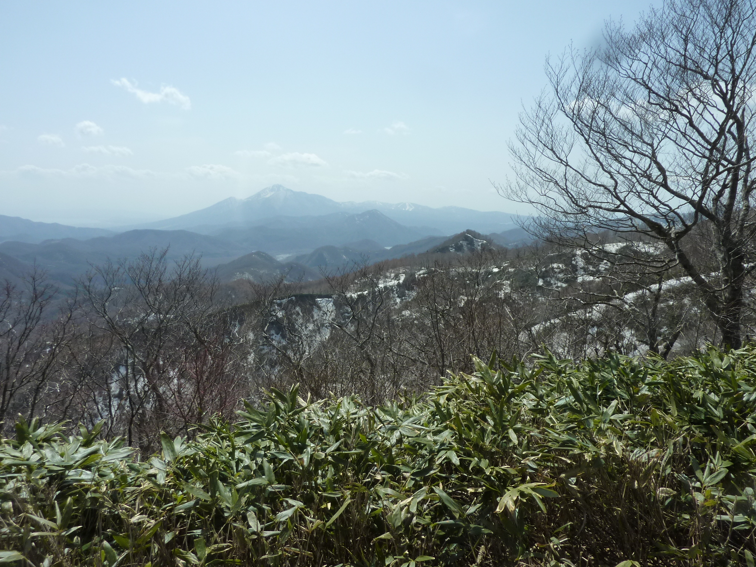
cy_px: 284
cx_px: 378
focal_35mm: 25
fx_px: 546
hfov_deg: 69.4
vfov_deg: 54.9
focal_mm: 4.1
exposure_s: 1/500
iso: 125
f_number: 5.6
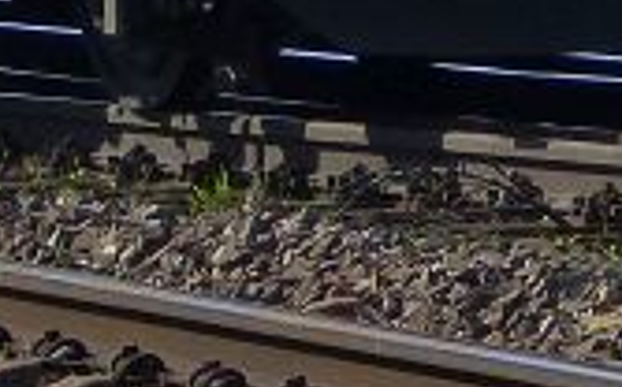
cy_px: -971
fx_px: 14699
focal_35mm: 868
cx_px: -317
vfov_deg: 1.5
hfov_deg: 2.4
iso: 160
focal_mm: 20.5
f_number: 4
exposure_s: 1/1000
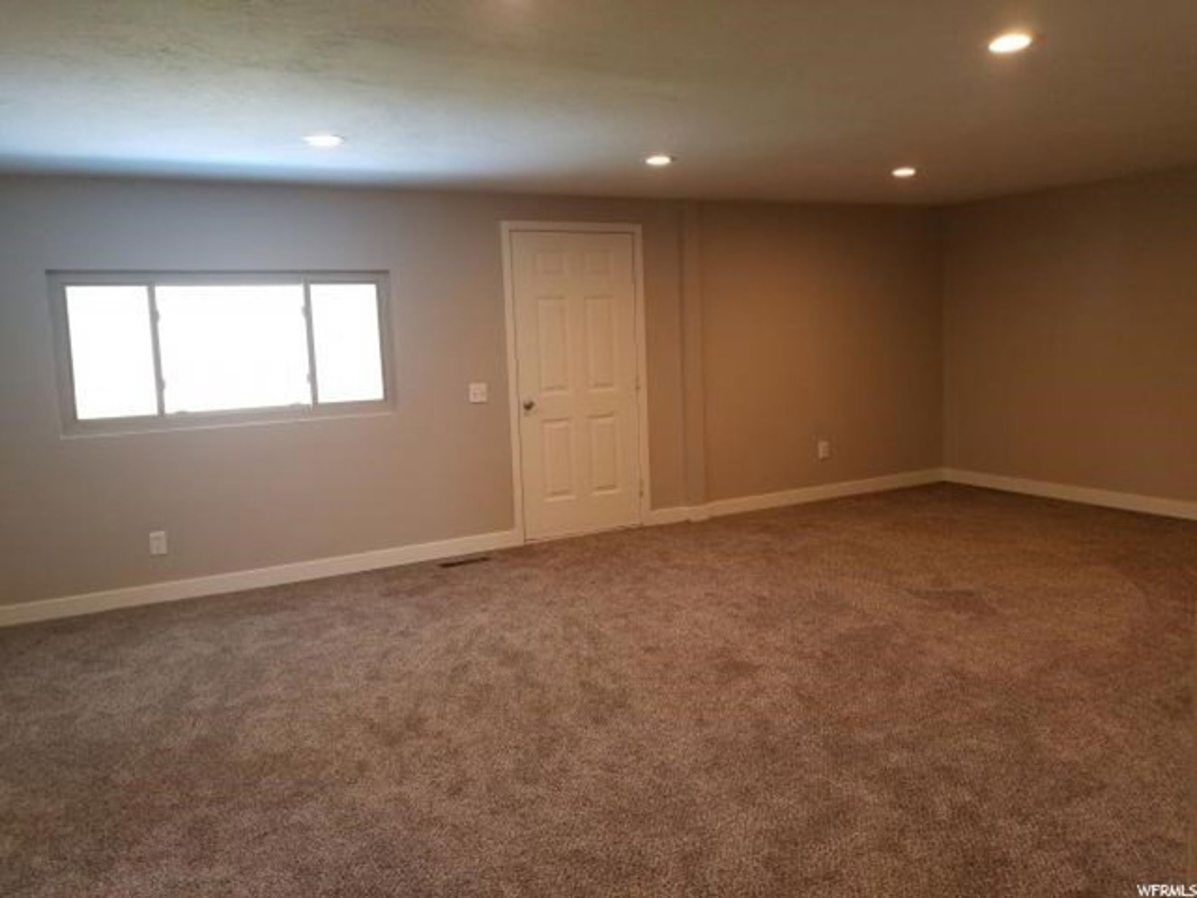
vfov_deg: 53.1
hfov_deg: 67.3
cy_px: 449
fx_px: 899
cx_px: 598
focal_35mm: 26
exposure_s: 1/60
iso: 125
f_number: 1.7
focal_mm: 4.25
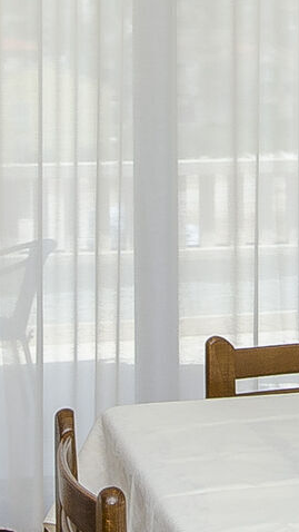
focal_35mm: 101
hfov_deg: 11.9
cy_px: 68
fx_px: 1424
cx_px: 283
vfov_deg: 20.8
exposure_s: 1/200
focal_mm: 11
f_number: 8
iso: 320
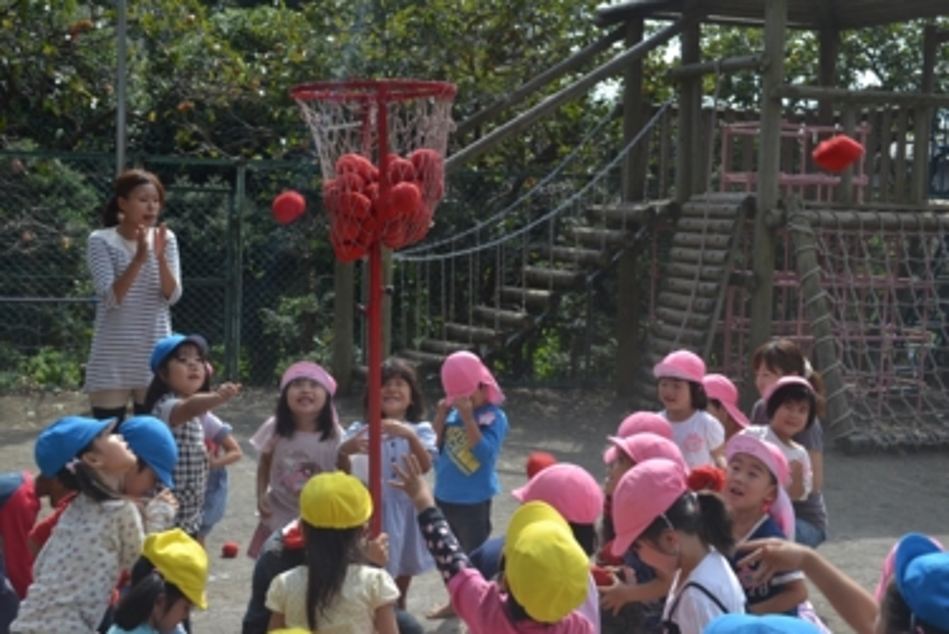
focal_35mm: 51
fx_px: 1345
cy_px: 335
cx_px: 447
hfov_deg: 38.9
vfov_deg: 26.5
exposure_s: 1/200
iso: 100
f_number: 7.1
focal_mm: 32
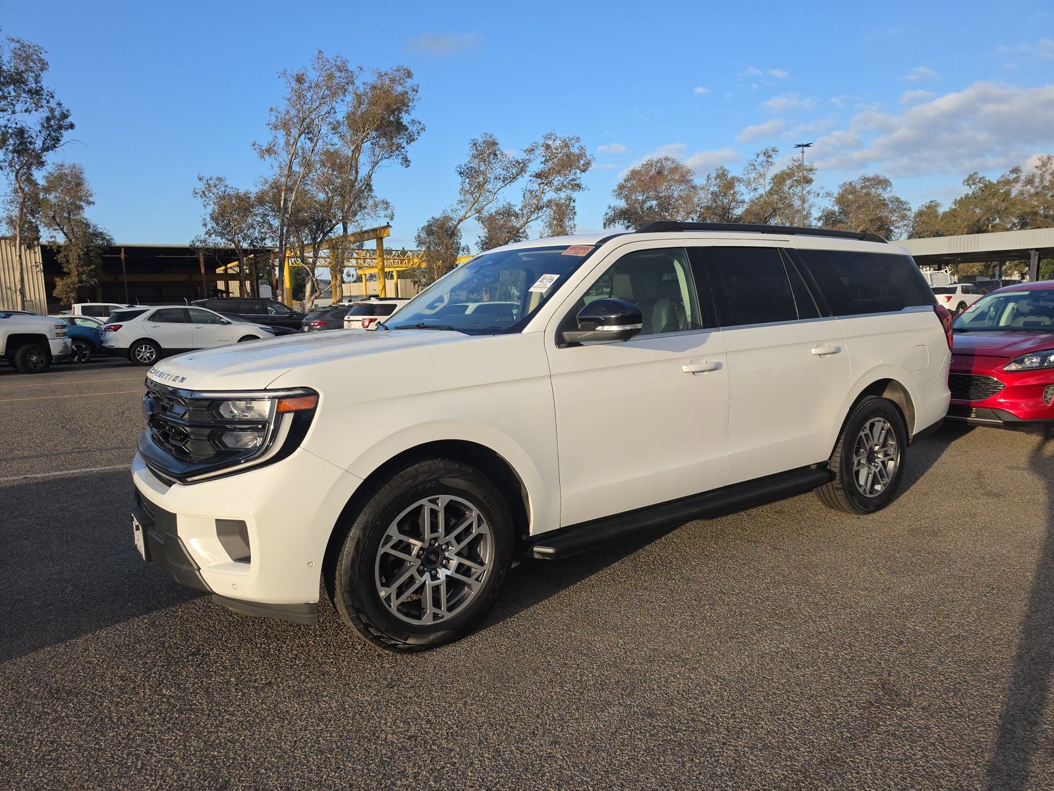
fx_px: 700
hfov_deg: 73.9
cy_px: 396
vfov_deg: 58.9
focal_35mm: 23
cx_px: 527
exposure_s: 1/2881
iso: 63
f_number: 1.4
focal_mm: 6.5
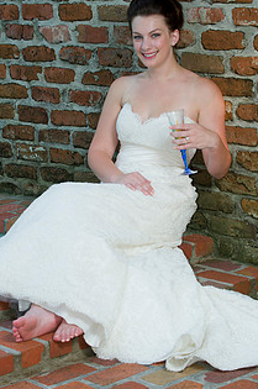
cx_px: 140
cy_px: 195
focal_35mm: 123
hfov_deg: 11.1
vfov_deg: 16.7
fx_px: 1327
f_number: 5
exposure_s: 1/60
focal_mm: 86
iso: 400
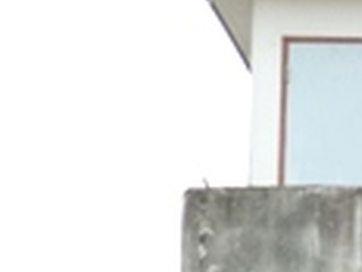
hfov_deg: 11.6
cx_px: 713
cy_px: 484
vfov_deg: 9.2
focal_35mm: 154
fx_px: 1610
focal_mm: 5
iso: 160
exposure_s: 1/200
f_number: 3.1
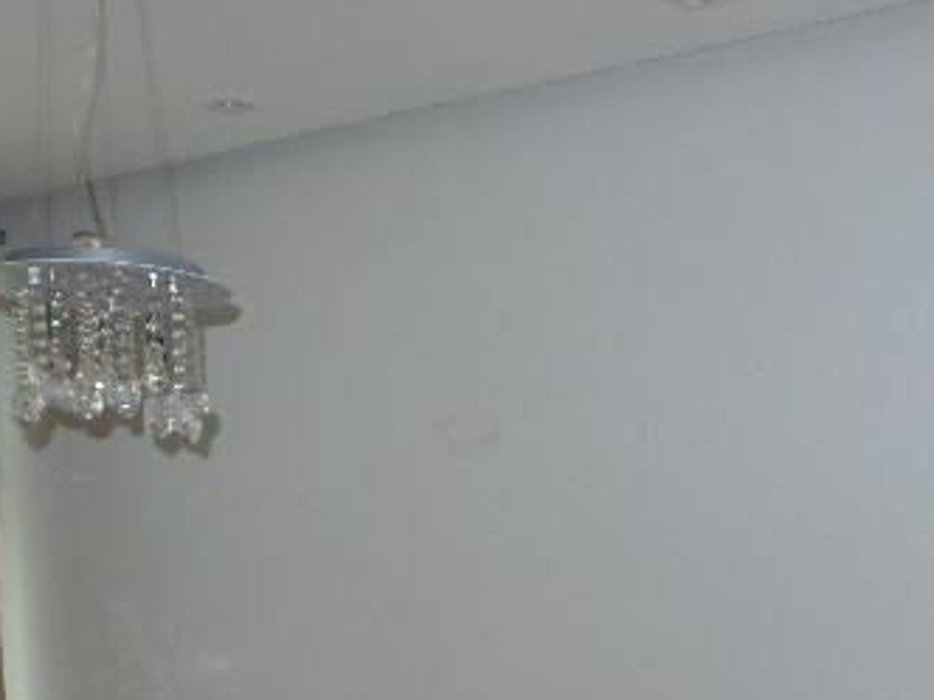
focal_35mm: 71
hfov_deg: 27.1
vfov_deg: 18.8
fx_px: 1916
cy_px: 984
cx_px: 681
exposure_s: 1/30
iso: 200
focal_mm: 4.1
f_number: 2.8
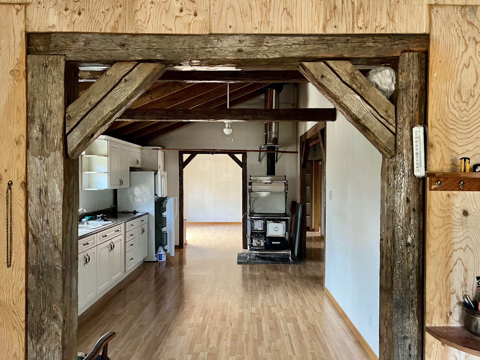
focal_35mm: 26
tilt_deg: -2.1
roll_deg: -1.0
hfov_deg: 67.3
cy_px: 180
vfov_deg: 53.1
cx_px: 240
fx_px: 361
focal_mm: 5.7
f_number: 1.5
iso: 250
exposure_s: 1/60
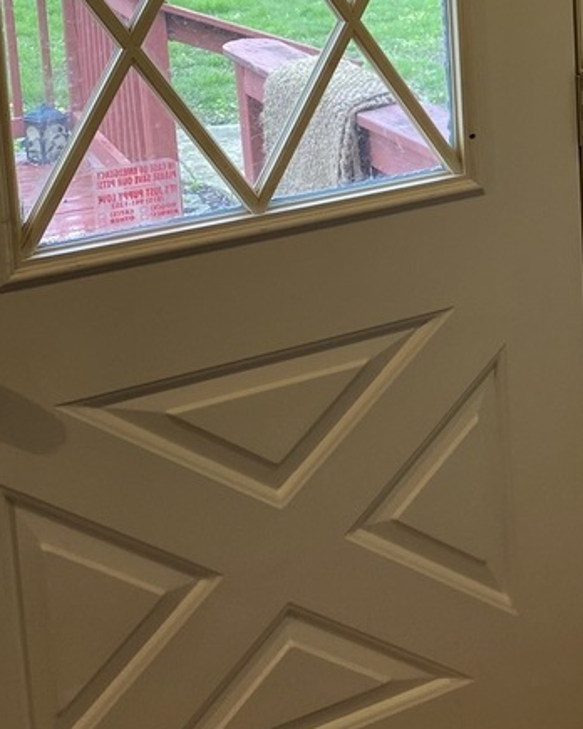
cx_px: 670
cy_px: -17
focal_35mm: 63
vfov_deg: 28.0
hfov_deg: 22.6
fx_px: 1359
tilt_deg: -7.6
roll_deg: +2.1
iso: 100
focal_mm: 4.25
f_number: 1.8
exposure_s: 1/120
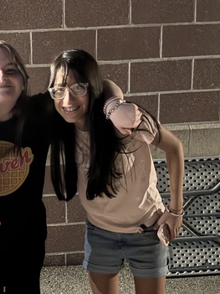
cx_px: 5
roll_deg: +1.6
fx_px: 594
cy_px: 220
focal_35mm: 70
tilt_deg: -15.1
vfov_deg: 27.4
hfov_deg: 20.4
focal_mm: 6.76
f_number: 1.78
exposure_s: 1/20
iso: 1600
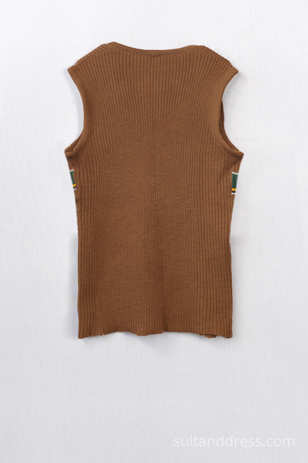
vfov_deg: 41.1
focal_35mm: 48
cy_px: 232
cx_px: 154
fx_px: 616
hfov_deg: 28.1
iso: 320
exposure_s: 1/60
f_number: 5.6
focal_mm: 32
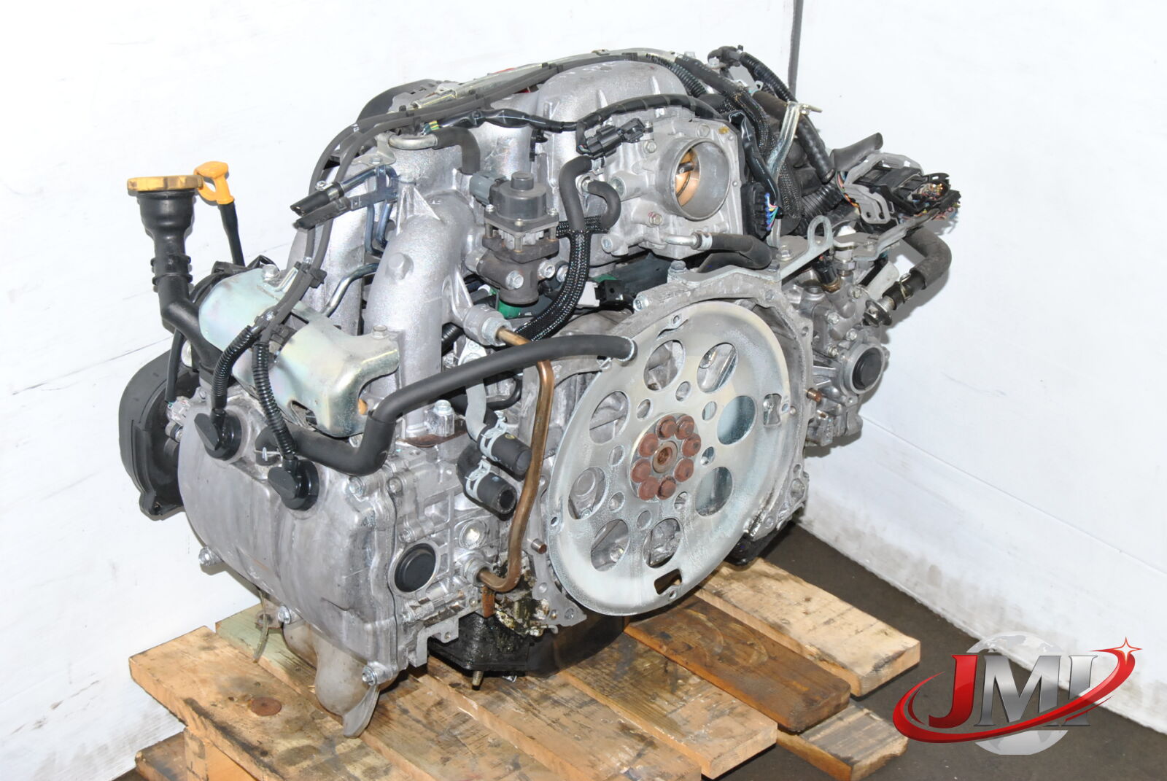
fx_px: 2191
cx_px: 584
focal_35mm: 68
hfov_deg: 29.8
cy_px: 390
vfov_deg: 20.2
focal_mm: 45
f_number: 10
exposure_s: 1/200
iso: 800
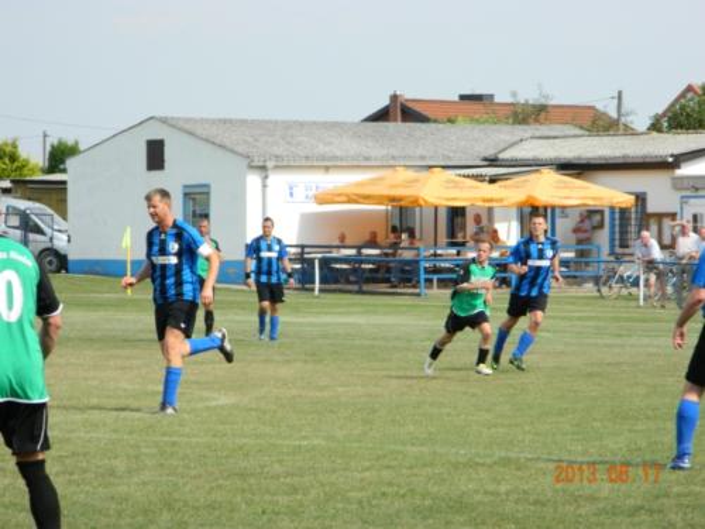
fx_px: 4501
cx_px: 352
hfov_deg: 9.0
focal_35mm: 221
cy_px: 264
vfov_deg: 6.7
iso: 320
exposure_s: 1/800
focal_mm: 39.7
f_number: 5.4
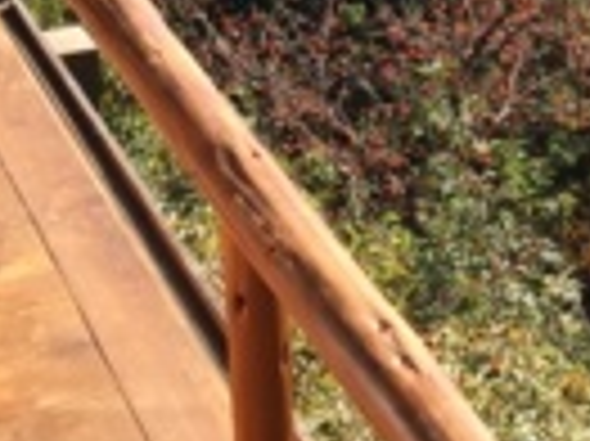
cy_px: -477
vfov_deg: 10.2
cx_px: 698
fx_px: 2265
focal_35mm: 133
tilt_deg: -9.9
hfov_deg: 14.4
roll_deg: +1.1
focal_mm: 4.15
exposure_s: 1/599
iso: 32
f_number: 2.2
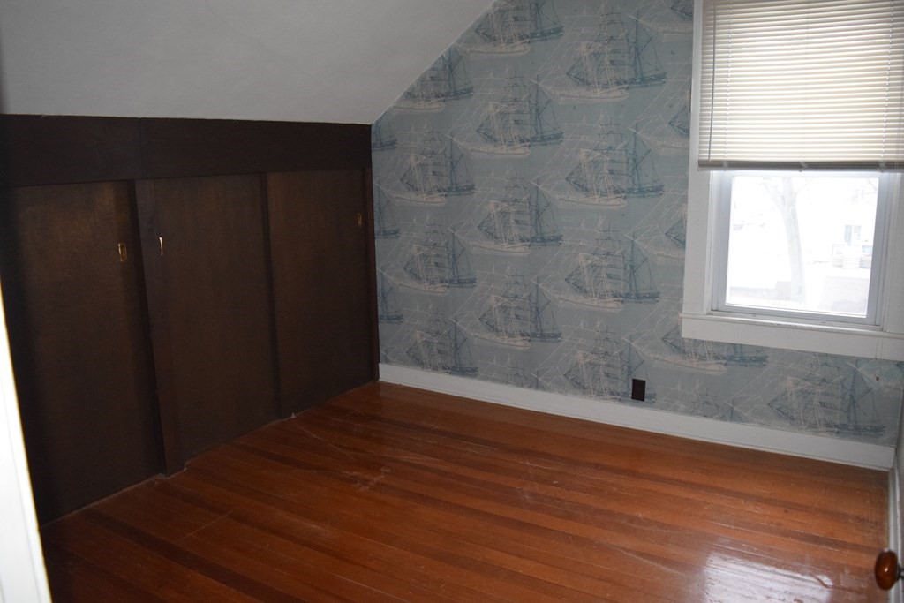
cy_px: 302
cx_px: 452
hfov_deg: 67.4
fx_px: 678
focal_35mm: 27
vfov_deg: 47.9
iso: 3200
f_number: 3.5
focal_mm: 18
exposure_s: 1/60
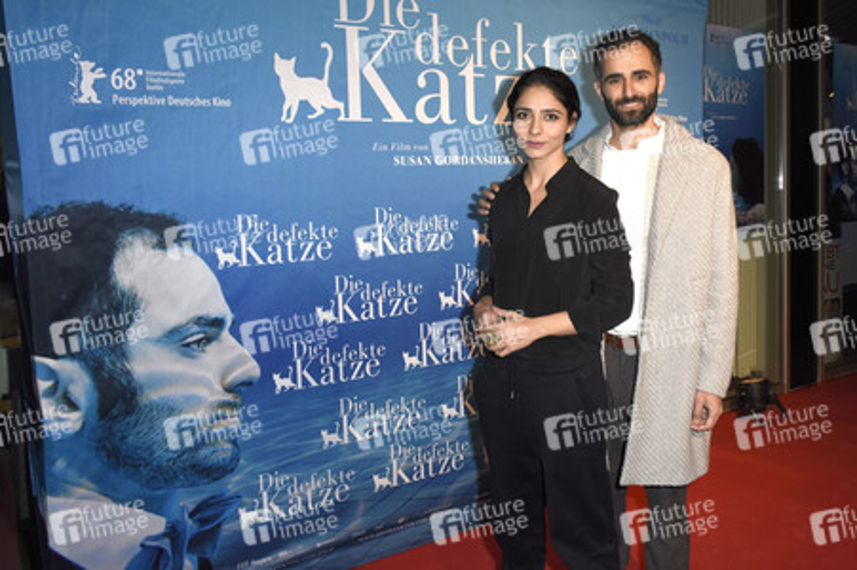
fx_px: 785
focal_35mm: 33
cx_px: 428
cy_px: 285
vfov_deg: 39.9
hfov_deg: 57.3
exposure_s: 1/160
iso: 500
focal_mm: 22
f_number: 8
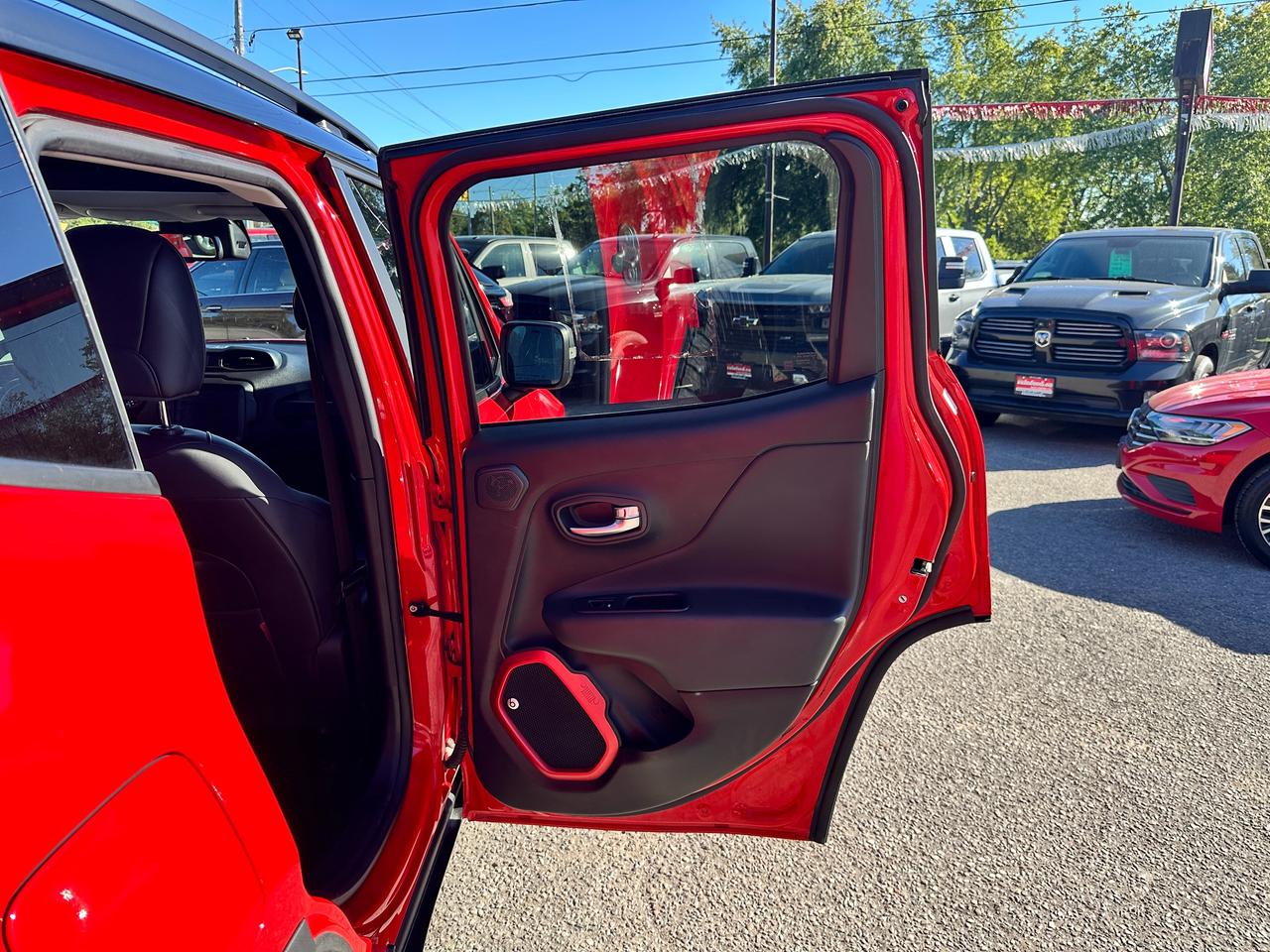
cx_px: 635
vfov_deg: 56.8
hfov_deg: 71.6
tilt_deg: -11.3
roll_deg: -0.8
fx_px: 881
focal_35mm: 24
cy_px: 476
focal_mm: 6.86
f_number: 1.78
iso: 80
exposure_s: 1/767
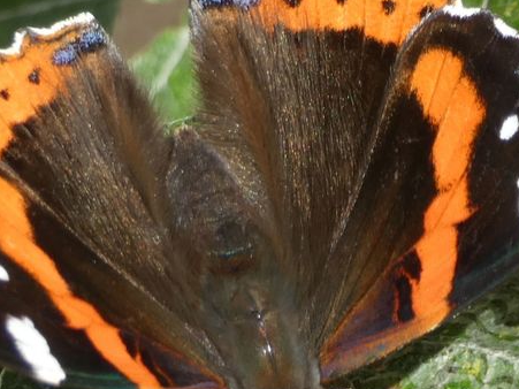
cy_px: 254
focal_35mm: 488
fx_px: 7315
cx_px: 249
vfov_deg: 3.0
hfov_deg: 4.1
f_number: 5.5
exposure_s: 1/80
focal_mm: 46.2
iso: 80
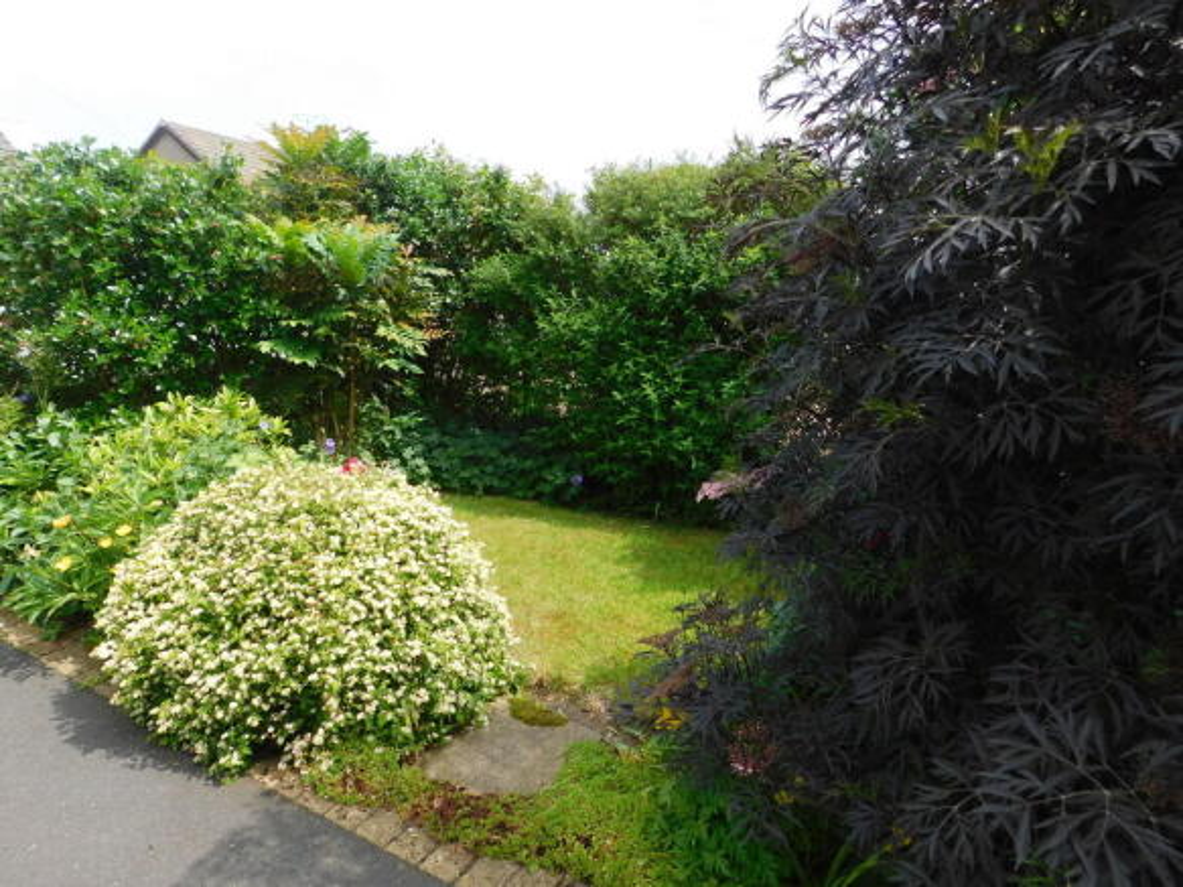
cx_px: 592
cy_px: 444
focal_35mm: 23
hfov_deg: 73.9
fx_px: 786
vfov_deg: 58.9
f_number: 3
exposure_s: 1/800
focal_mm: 4
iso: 125
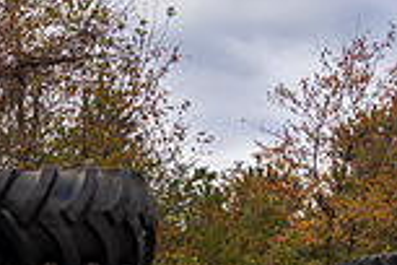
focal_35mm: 129
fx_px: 1422
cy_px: 225
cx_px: -309
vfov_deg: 10.6
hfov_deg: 14.1
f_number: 5.6
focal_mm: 34
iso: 100
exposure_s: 1/125
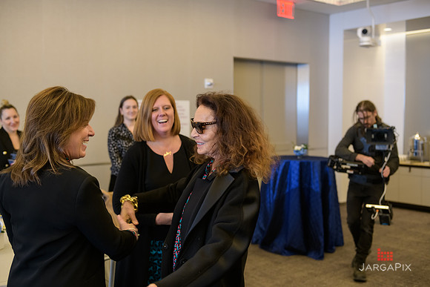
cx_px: 215
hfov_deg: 46.4
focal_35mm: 42
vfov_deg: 31.9
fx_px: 502
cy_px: 144
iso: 1600
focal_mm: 42
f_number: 3.2
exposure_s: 1/125
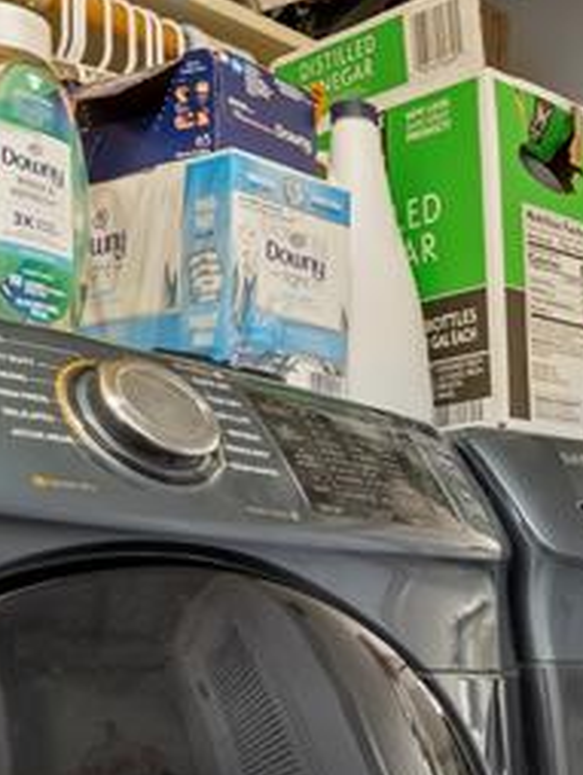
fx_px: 1390
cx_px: 849
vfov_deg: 30.0
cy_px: 683
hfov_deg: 20.6
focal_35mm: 62
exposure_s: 1.6
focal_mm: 16
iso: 100
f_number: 8
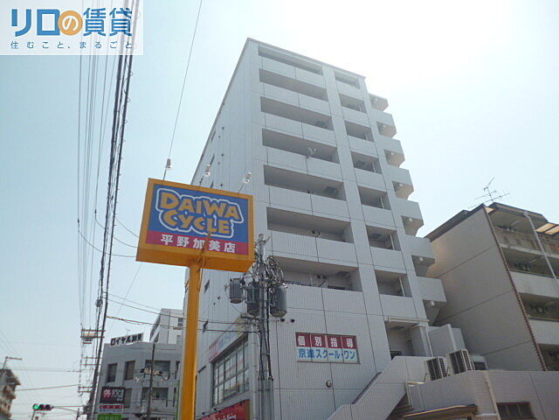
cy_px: 210
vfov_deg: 56.8
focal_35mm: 24
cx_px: 280
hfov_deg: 71.6
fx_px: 388
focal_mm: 4.3
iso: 100
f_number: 9
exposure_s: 1/160
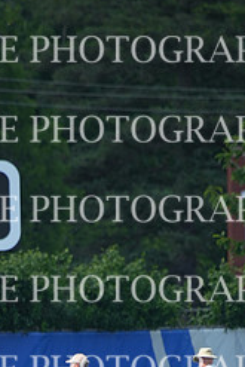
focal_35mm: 940
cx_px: 20
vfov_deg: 2.2
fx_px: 9582
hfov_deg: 1.5
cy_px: 409
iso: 400
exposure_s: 1/1000
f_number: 6.3
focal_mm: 400
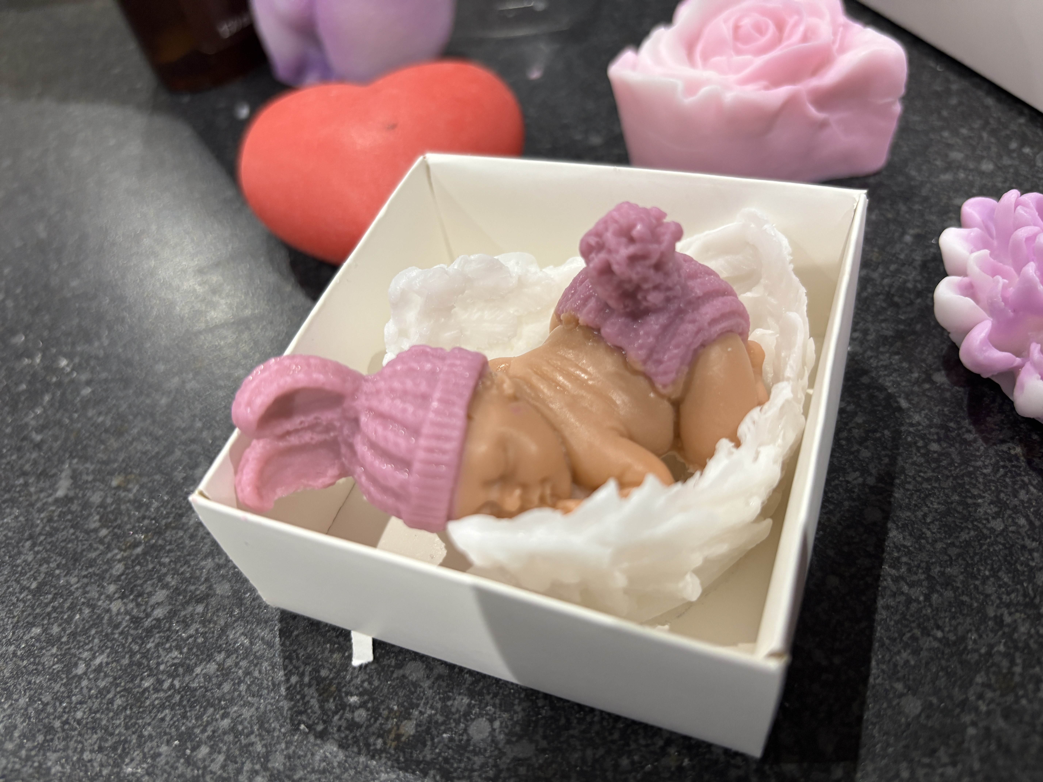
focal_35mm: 26
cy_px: 391
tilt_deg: -49.5
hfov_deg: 67.3
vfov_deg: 53.1
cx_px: 522
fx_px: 783
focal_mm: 5.96
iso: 160
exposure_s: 1/50
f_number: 1.6
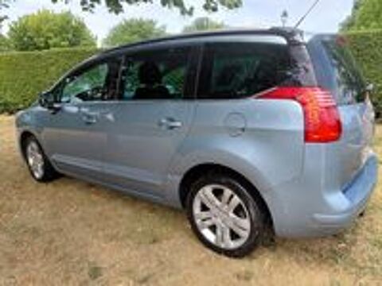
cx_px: 191
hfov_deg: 69.4
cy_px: 143
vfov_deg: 54.9
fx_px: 276
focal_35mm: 25
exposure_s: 1/487
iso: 50
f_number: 1.8
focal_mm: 4.69
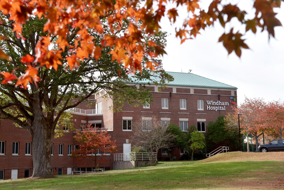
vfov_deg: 24.2
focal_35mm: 56
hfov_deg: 35.6
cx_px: 142
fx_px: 442
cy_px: 95
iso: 250
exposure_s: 1/400
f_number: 6.3
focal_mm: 56
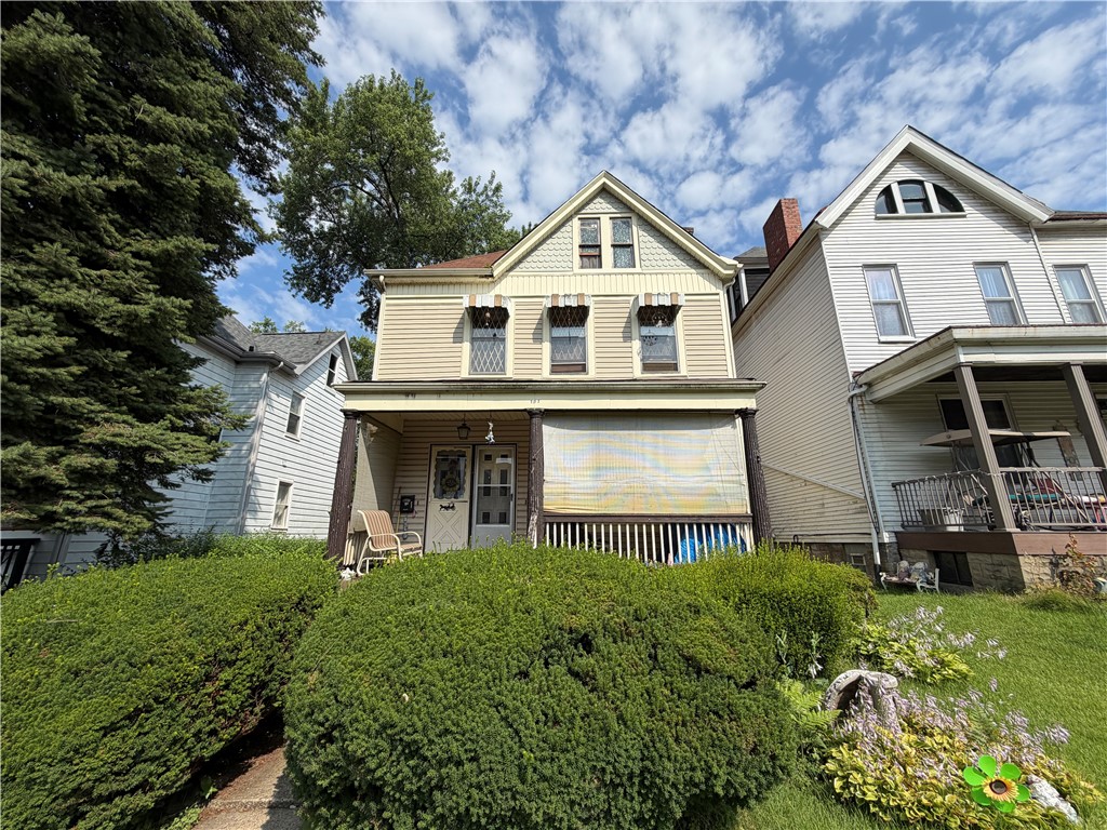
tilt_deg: +15.7
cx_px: 554
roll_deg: -0.5
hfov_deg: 102.1
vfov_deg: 85.7
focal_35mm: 14
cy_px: 415
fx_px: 448
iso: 20
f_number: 2.2
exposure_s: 1/928
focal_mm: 2.22
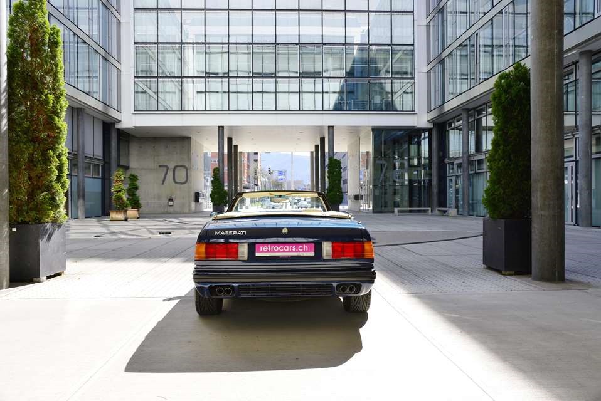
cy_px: 200
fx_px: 468
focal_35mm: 28
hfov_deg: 65.4
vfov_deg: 46.5
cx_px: 300
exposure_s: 1/200
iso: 200
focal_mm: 28
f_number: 7.1
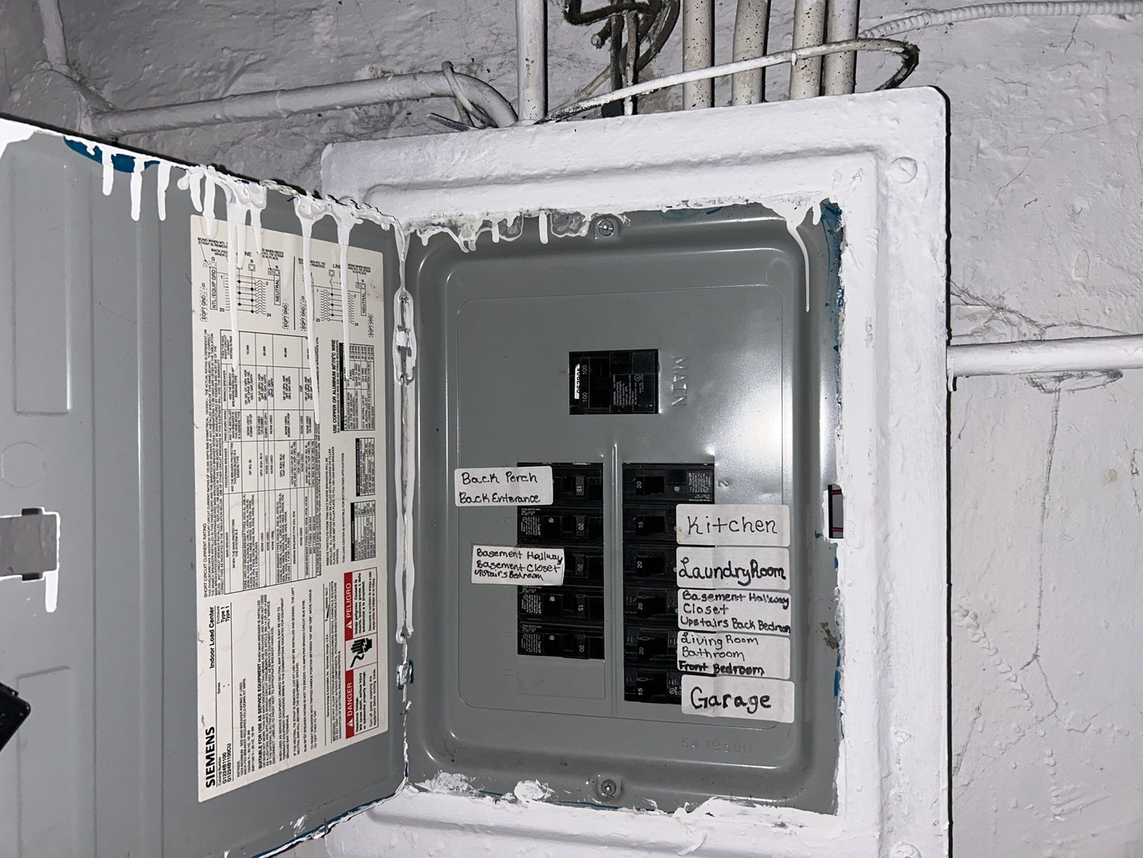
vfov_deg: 53.1
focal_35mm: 26
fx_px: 859
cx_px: 572
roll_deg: -0.6
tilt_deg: +0.4
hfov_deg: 67.3
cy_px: 429
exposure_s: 1/60
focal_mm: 5.7
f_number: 1.5
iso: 64
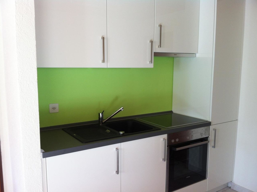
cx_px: 128
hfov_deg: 52.6
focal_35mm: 35
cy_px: 96
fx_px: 260
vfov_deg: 40.7
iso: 80
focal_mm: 3.85
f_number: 2.8
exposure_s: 1/17
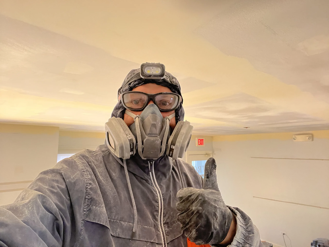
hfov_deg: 73.9
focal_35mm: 23
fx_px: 219
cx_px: 164
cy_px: 124
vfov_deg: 58.9
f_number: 2.2
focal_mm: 2.71
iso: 320
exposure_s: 1/60
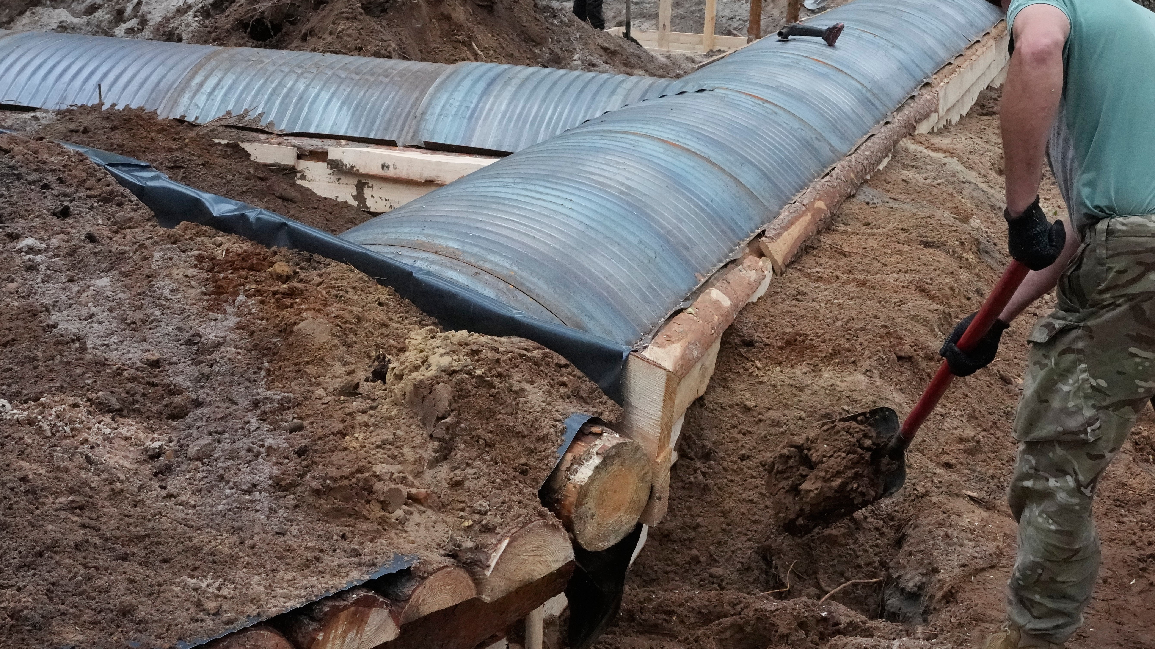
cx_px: 700
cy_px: 189
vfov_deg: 24.2
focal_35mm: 49
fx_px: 1501
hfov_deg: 41.9
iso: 8000
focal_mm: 29
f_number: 11
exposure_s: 1/1000
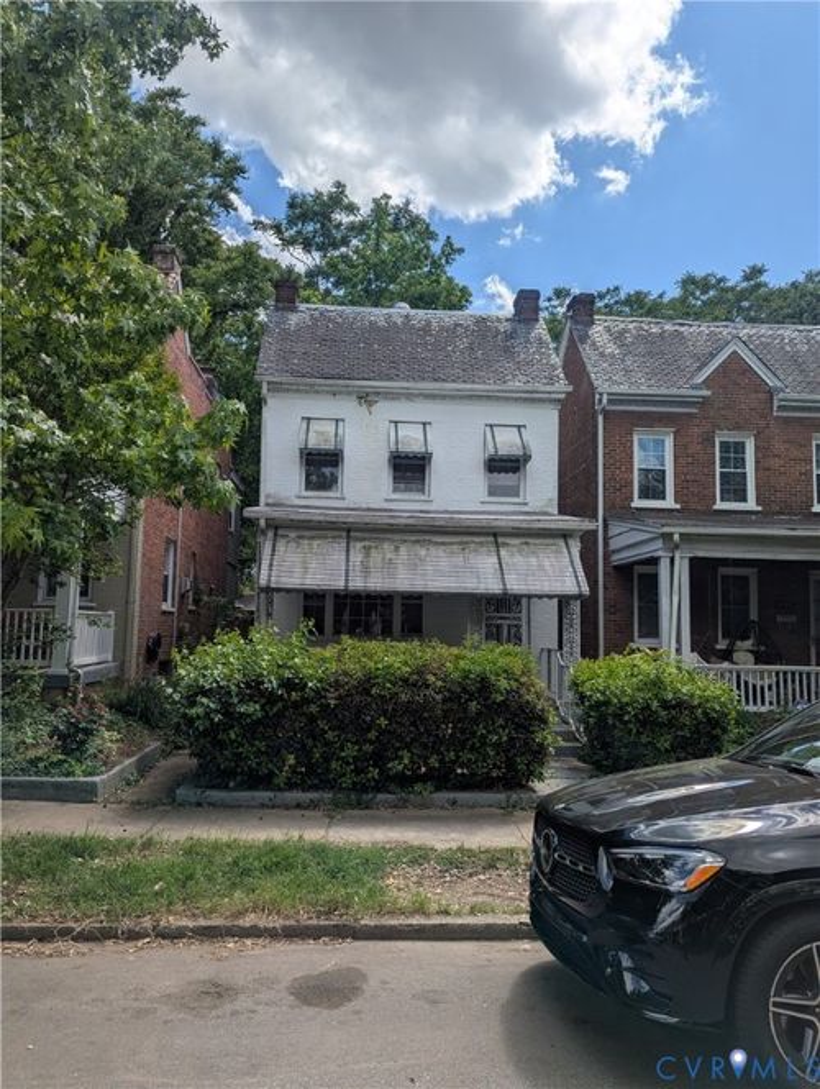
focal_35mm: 24
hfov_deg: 56.9
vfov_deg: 71.5
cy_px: 544
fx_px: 756
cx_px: 410
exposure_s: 1/2358
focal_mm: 6.81
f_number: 1.85
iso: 29
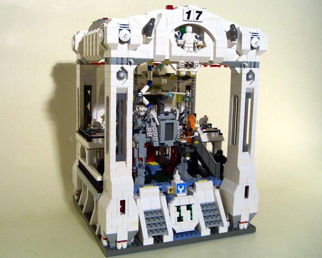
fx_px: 381
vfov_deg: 37.3
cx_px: 154
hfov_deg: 45.8
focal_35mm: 40
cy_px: 130
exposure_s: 1/40
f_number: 2.8
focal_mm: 7.9
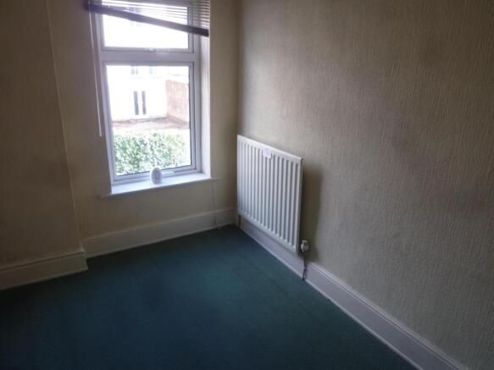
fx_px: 357
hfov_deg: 69.4
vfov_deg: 54.9
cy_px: 185
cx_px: 247
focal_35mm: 25
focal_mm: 4.5
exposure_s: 1/40
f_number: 2.8
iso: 80
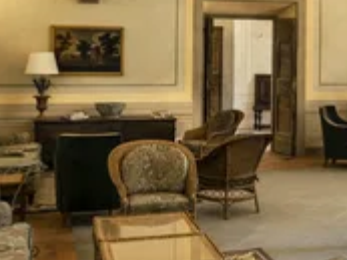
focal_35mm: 71
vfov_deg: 20.6
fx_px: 712
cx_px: 329
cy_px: 63
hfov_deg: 26.2
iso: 100
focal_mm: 32
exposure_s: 2
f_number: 22
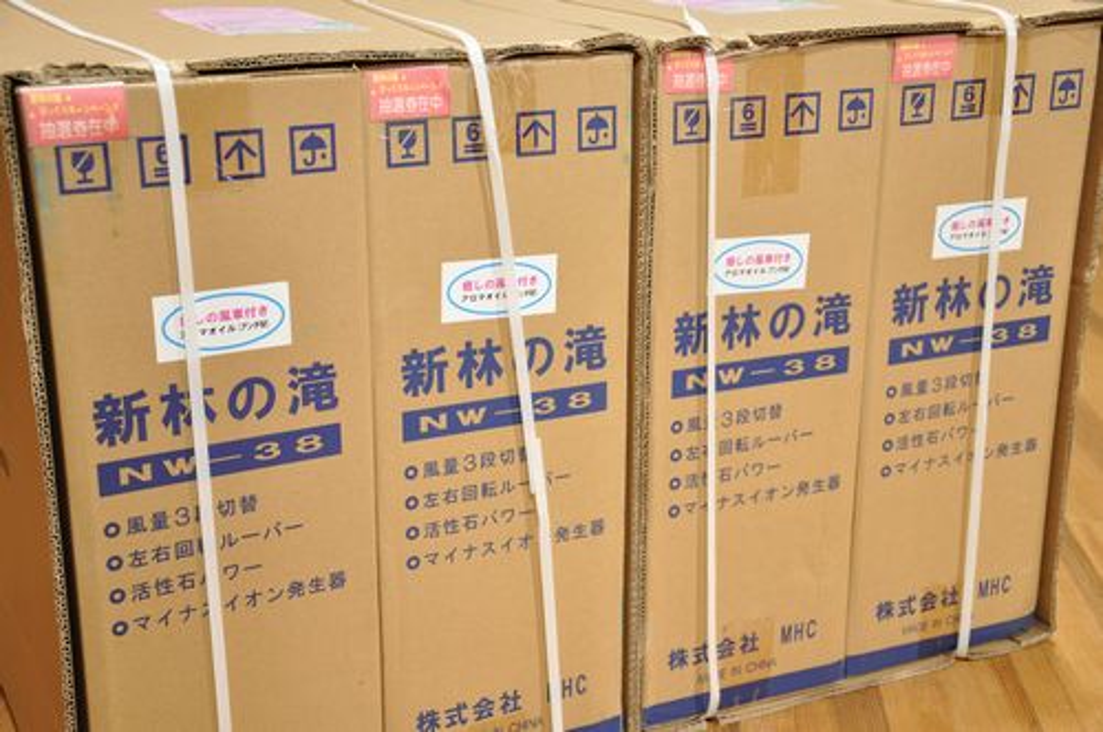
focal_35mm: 52
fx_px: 1606
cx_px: 552
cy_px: 366
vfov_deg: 25.7
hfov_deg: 37.9
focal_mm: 35
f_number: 5.6
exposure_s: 1/3
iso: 800
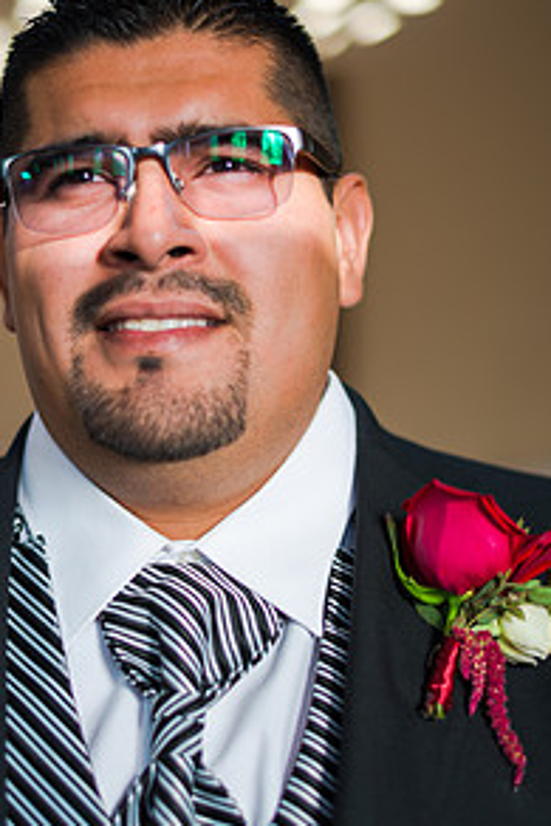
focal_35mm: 77
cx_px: 192
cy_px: 481
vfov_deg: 26.3
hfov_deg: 17.7
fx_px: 1766
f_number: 1.8
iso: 125
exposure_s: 1/200
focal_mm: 50
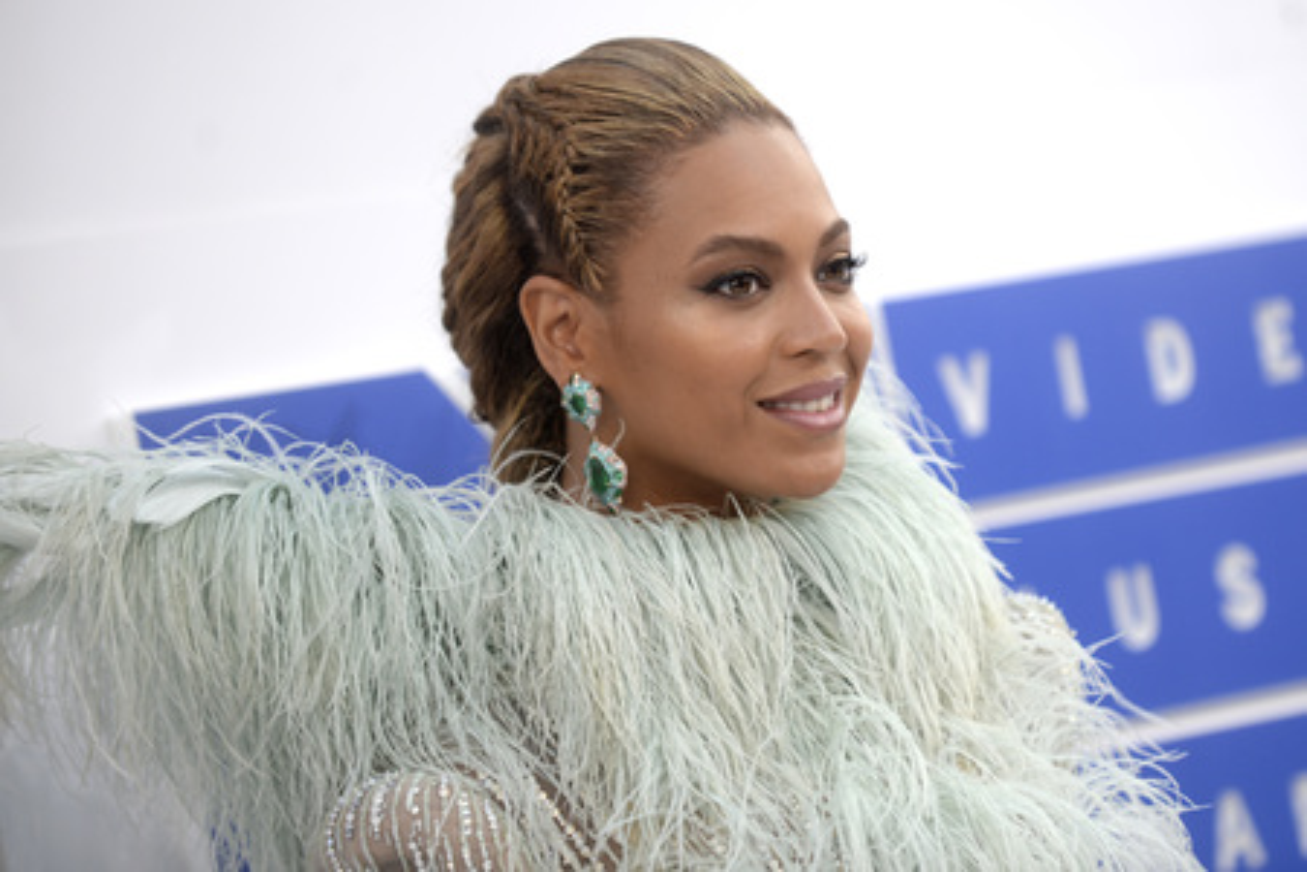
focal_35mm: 190
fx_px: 6898
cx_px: 654
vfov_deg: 7.2
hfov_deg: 10.8
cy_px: 436
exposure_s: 1/400
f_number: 3.5
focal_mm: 190
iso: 400
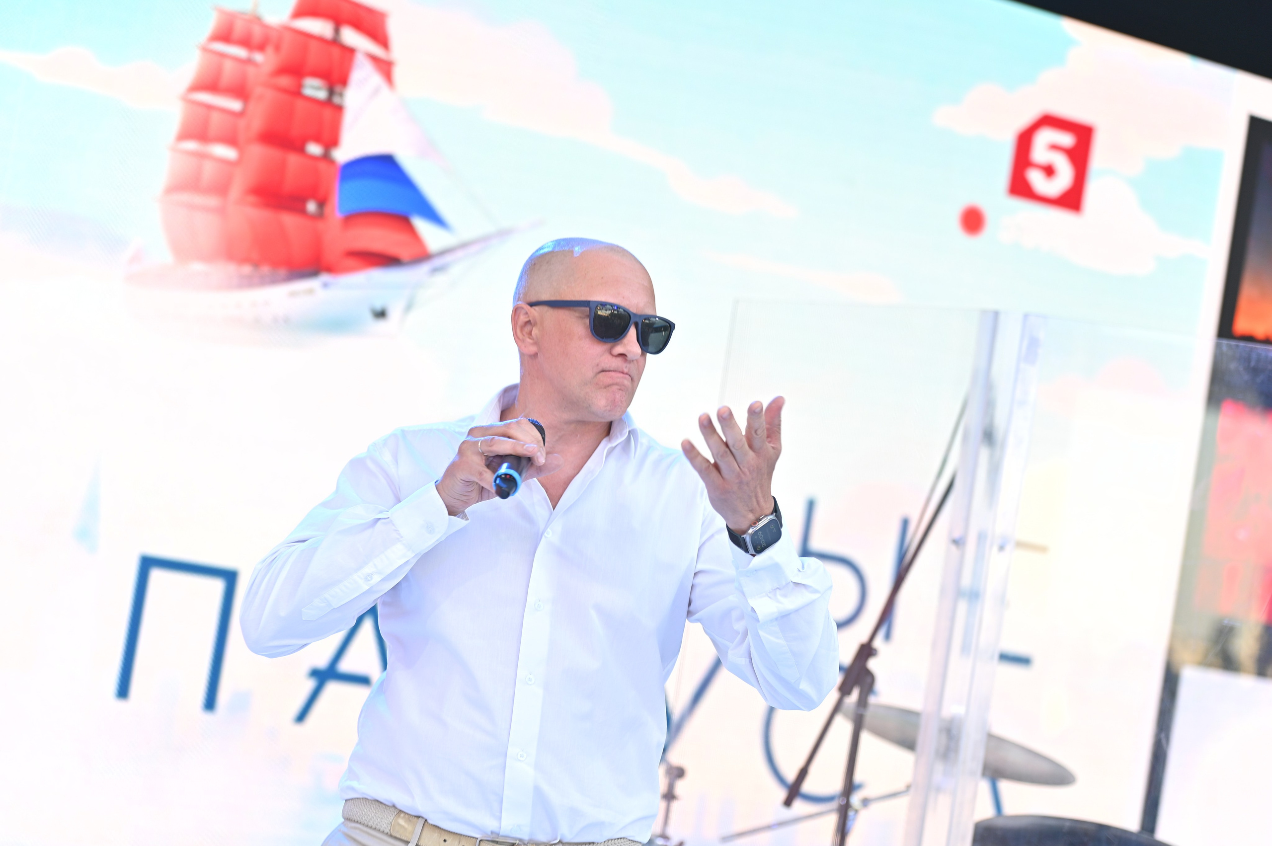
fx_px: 3001
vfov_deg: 16.0
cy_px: 423
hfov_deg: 23.9
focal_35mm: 85
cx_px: 636
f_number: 2.7
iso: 100
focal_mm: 85
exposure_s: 1/160
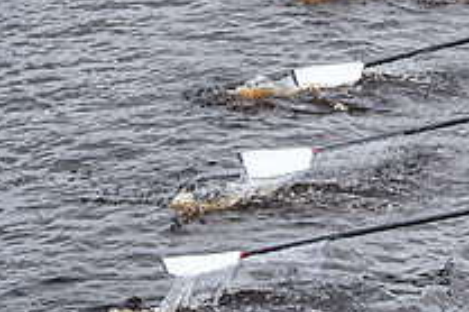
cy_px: 66
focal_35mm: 555
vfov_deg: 2.5
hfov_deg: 3.7
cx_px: 640
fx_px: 7225
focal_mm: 200
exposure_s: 1/2000
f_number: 2.8
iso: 320
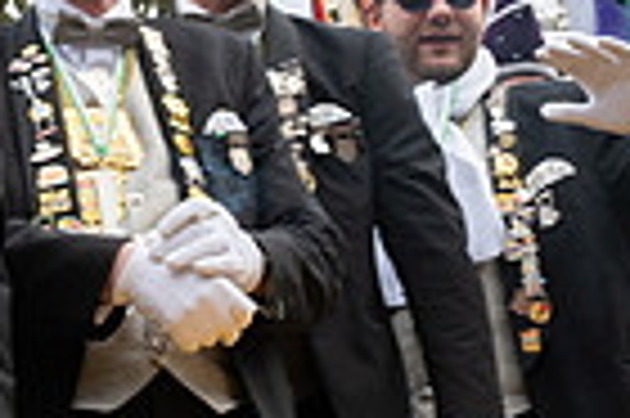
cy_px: 7
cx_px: -18
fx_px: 2832
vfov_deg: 8.4
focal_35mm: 162
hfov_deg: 12.5
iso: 400
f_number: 10
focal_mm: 26
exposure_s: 1/160
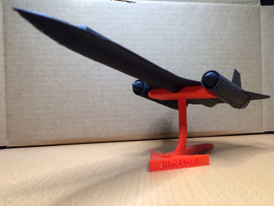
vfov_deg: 48.2
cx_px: 137
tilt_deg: +1.3
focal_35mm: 29
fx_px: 230
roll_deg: +2.5
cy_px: 103
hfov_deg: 61.7
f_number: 2.2
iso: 32
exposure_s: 1/30
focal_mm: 4.15
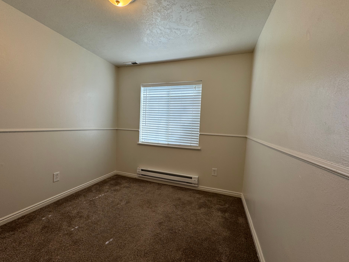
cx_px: 164
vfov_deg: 81.8
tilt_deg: -3.5
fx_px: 151
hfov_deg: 98.0
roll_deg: -2.3
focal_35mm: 15
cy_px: 133
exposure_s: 1/120
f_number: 2.2
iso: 64
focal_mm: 2.22
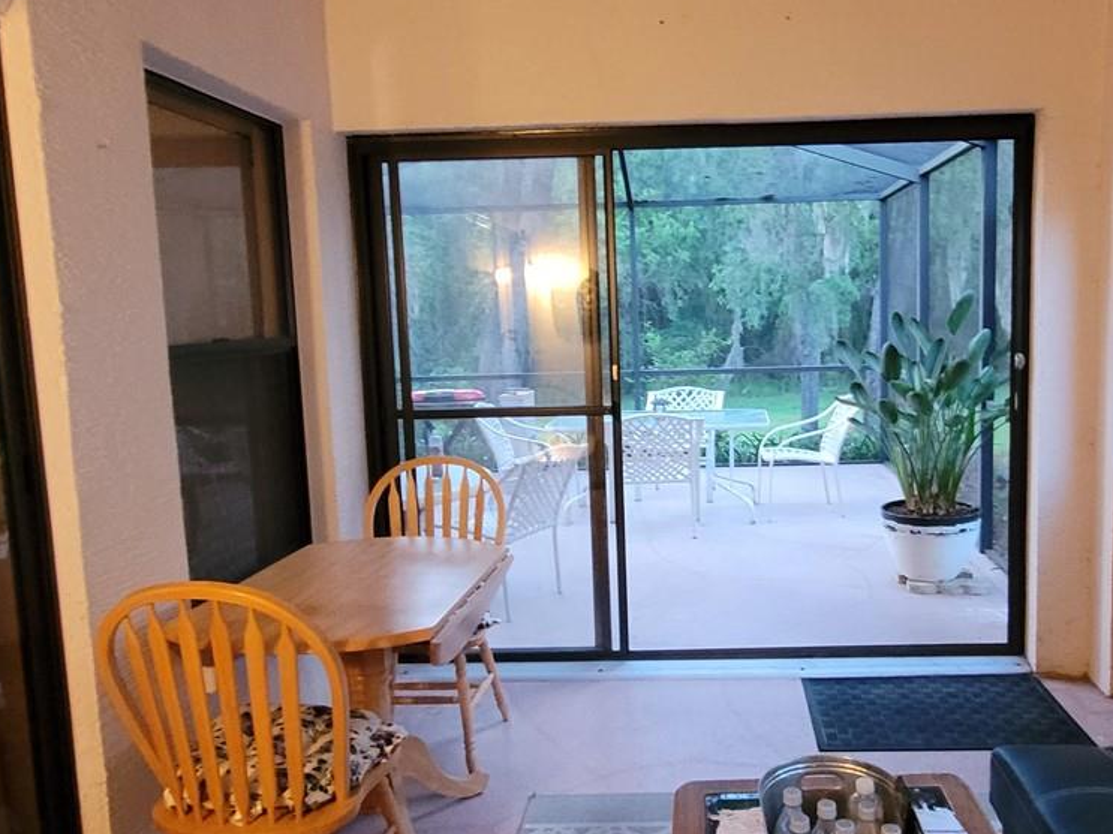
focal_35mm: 28
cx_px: 706
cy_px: 419
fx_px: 900
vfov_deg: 49.7
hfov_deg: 62.4
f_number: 2.2
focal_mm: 1.74
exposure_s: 1/24
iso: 640
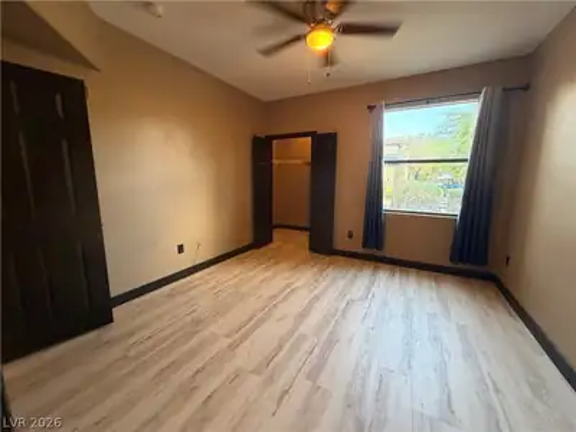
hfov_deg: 102.1
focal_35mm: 14
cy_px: 216
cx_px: 288
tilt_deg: -9.0
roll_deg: -0.2
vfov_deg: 85.7
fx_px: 233
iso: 320
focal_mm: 2.22
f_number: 2.2
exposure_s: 1/60
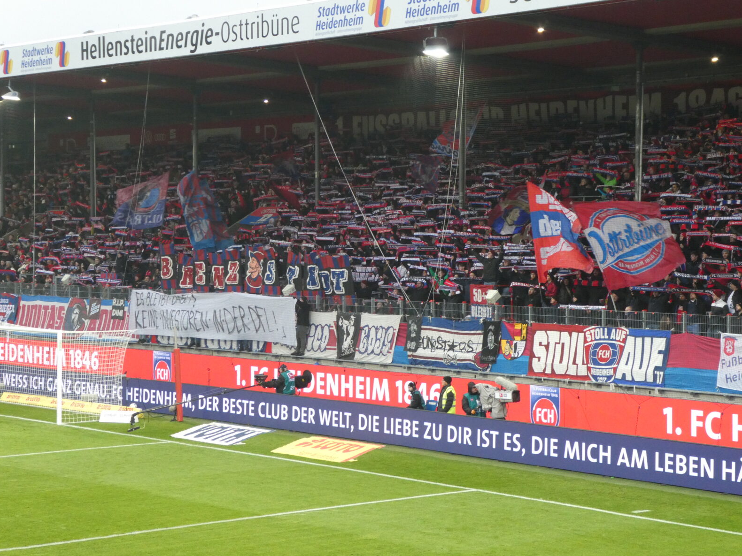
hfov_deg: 24.4
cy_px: 278
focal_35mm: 80
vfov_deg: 18.4
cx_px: 371
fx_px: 1715
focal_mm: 14.1
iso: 500
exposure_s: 1/80
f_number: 4.7
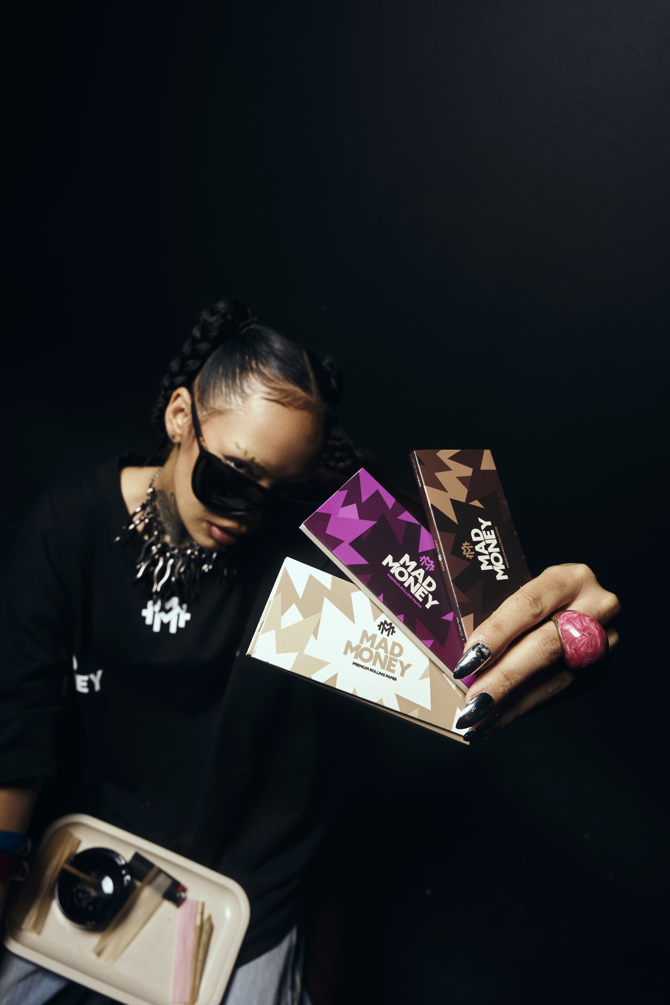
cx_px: 335
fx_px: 726
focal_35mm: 26
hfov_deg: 49.6
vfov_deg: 69.4
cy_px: 502
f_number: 10
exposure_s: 1/200
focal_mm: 26
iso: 50
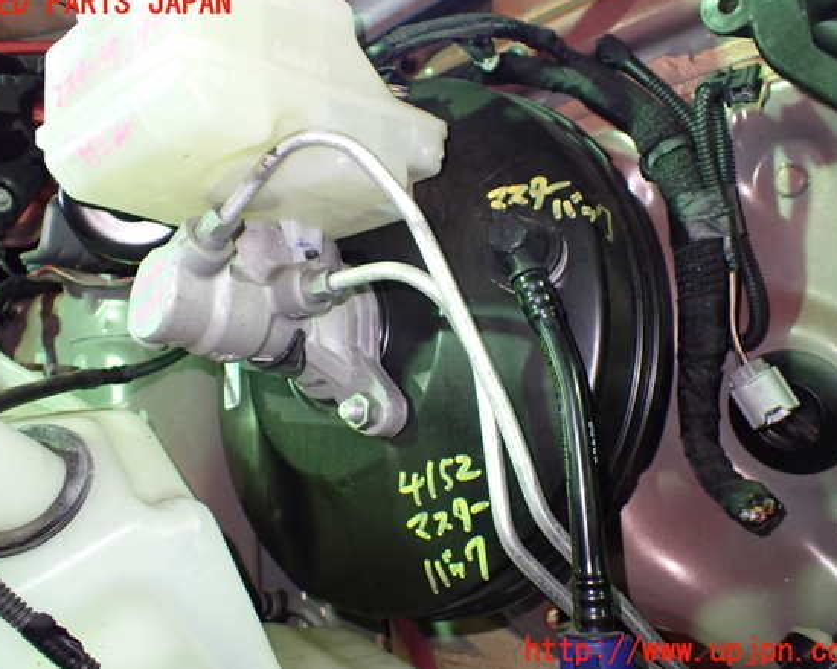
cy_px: 328
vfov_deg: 45.8
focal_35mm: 32
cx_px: 412
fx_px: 793
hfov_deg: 55.7
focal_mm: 5.4
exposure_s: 1/40
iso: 800
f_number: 2.3
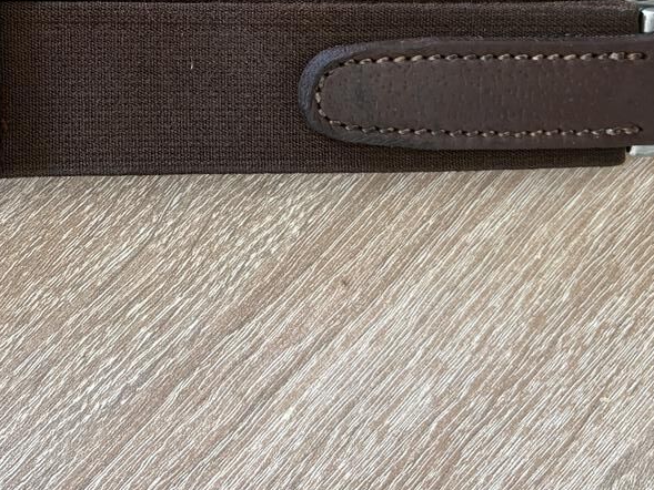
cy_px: 17
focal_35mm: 53
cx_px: 200
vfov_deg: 26.3
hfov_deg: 35.7
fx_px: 1002
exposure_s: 1/60
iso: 125
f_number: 1.6
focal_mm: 5.96
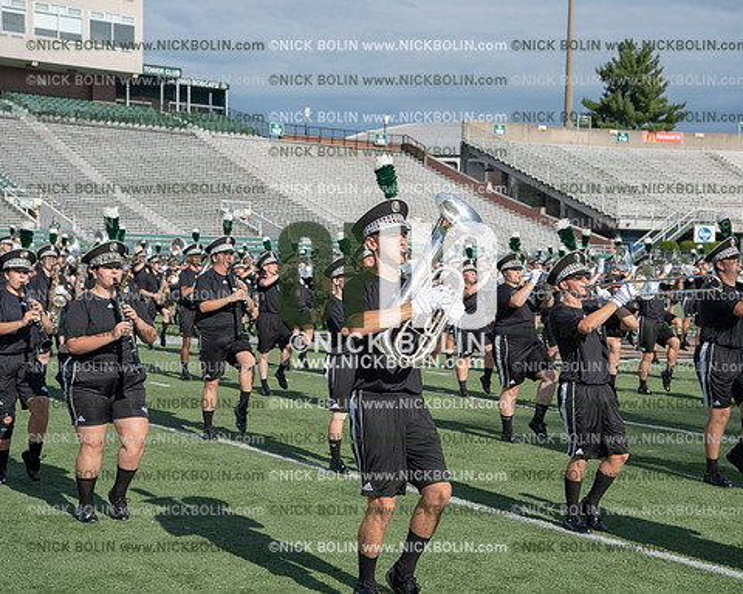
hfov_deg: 32.0
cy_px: 296
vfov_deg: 25.8
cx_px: 387
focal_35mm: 59
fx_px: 1297
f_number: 5.6
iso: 100
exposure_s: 1/640
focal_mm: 52
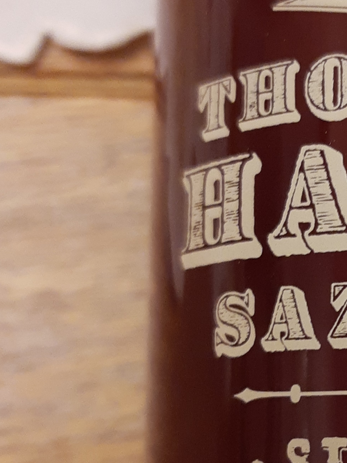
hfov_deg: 17.1
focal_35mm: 80
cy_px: 290
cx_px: 473
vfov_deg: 24.3
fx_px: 1069
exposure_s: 1/50
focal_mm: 4.75
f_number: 1.7
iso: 137
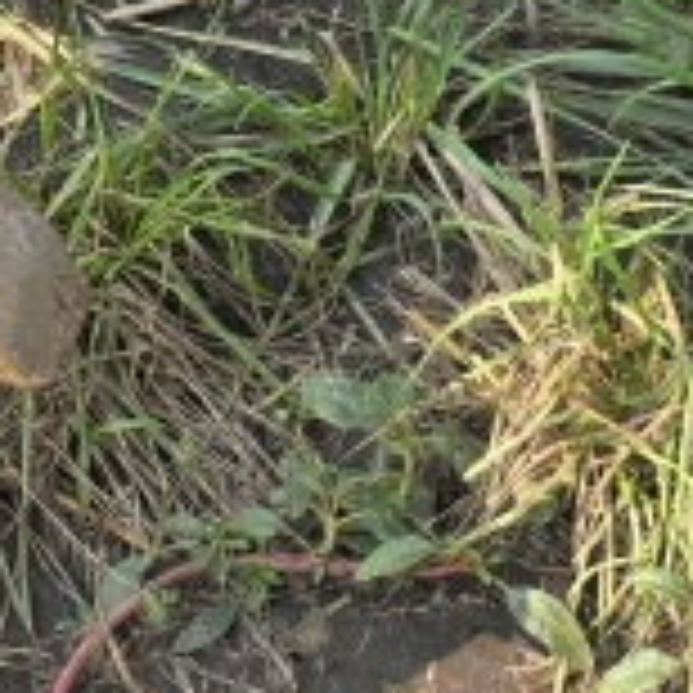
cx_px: -54
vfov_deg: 12.3
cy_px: -356
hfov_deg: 12.7
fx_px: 3058
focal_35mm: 135
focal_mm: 6.3
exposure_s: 1/1336
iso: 80
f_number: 1.7
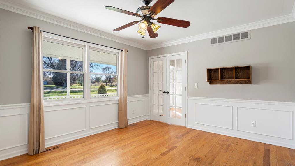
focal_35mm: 18
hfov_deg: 92.7
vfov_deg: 61.0
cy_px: 86
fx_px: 141
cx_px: 147
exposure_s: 1/13
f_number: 4
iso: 100
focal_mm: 17
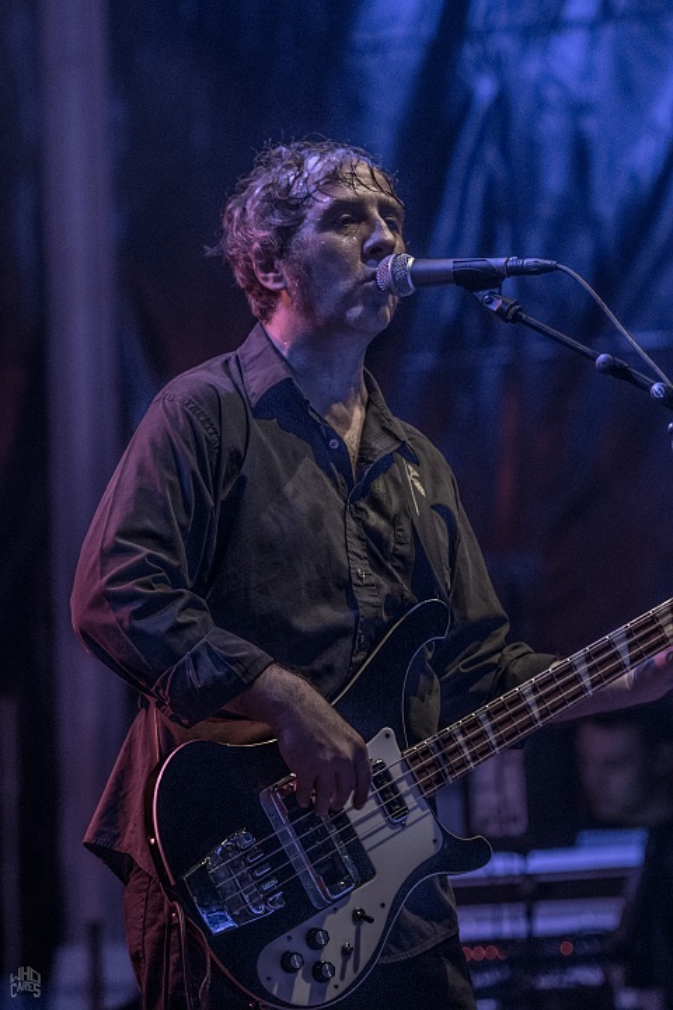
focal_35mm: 183
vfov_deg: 11.2
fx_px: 5131
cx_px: 336
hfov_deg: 7.5
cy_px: 505
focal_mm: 122
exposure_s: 1/100
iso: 1600
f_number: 2.8
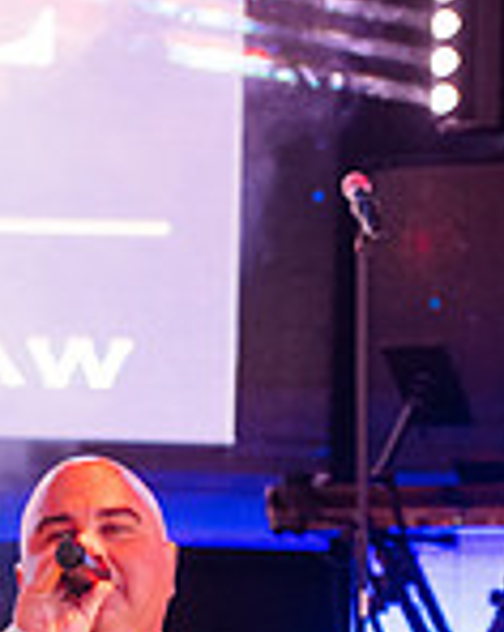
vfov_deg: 9.5
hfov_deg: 7.7
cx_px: -17
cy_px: 871
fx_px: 3737
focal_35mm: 200
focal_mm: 70
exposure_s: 1/200
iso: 2000
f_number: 2.8
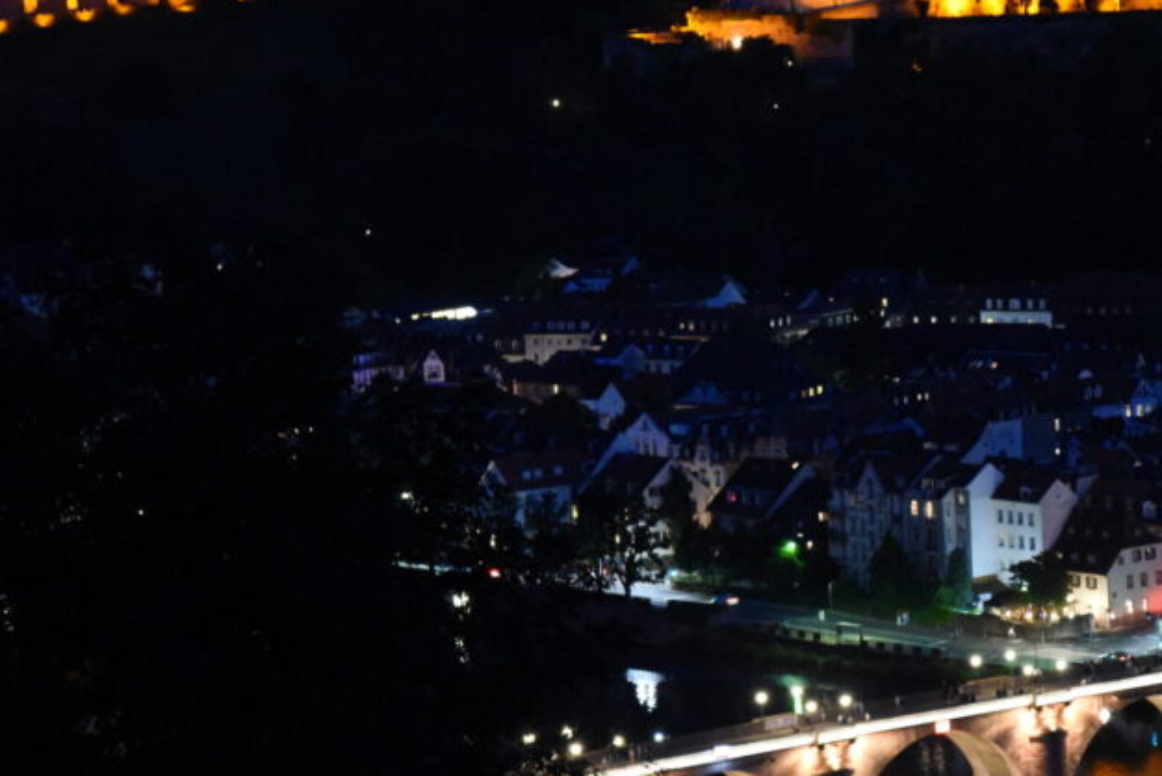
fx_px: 4488
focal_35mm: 139
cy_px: 230
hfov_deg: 14.7
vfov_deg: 9.9
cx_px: 761
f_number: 4.5
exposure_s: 1/15
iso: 12800
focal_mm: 85
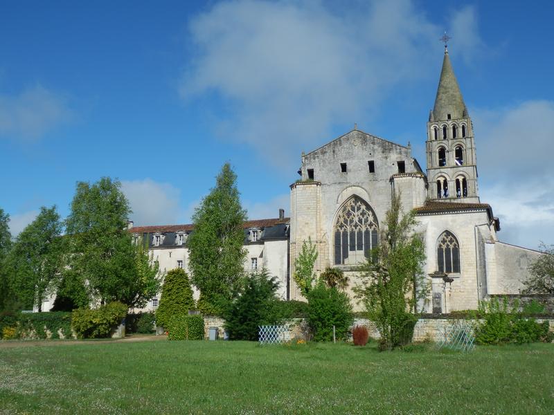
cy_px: 208
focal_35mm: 37
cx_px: 277
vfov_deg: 38.7
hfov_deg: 50.1
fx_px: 592
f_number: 3.6
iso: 80
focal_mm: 6.6
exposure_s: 1/1250
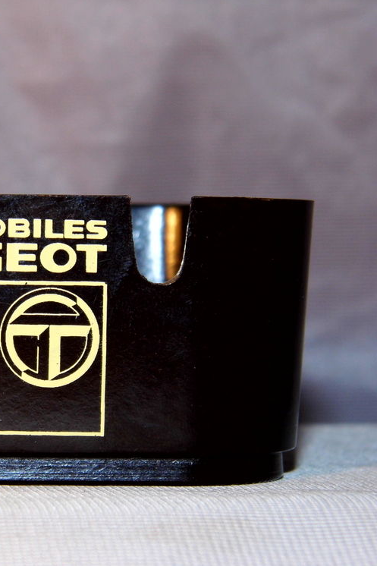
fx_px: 2891
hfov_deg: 7.4
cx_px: 5
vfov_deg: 11.2
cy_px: 282
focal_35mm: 184
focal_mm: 23.6
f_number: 4.7
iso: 100
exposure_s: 1/60
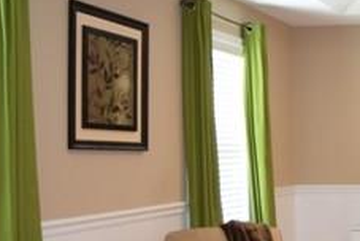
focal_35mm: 76
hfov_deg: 23.1
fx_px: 761
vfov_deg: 17.9
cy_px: 177
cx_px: 487
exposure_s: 1/60
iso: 800
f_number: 3.5
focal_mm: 18
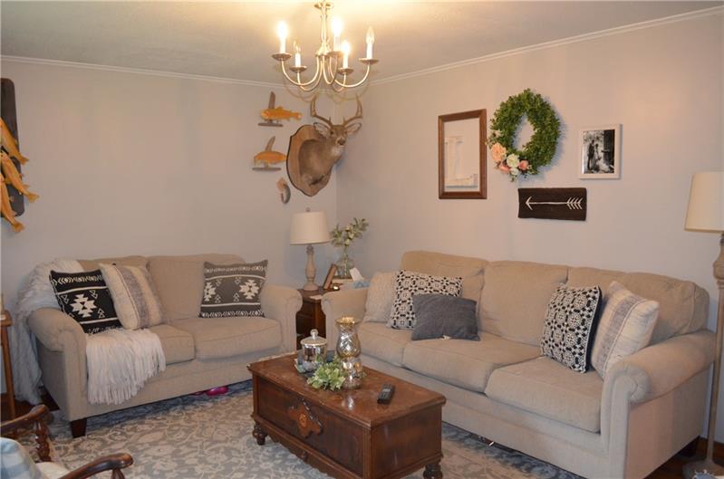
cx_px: 362
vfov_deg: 47.7
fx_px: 542
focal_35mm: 27
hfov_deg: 67.5
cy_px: 240
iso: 2000
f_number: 3.5
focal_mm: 18
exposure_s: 1/60
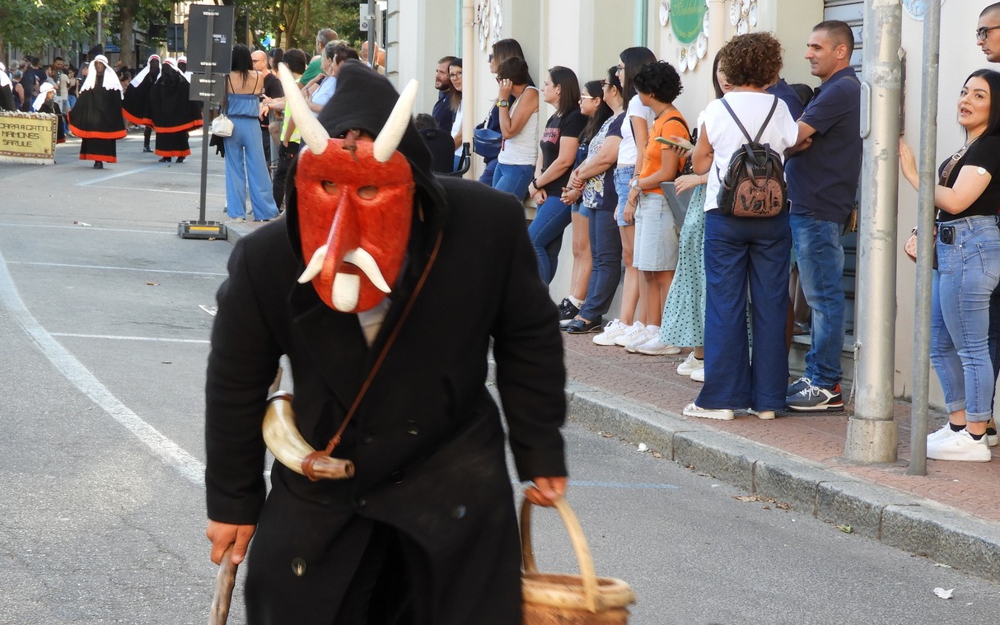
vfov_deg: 11.9
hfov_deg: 18.9
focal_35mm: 110
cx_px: 330
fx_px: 2998
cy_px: 445
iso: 100
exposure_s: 1/40
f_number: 4.5
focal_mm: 12.5
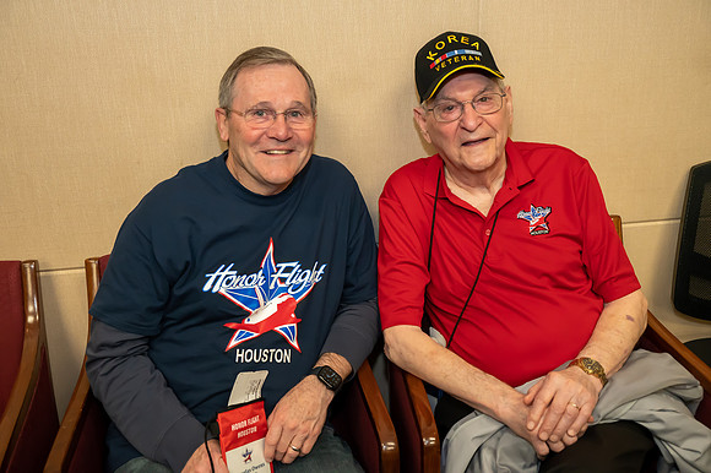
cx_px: 356
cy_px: 236
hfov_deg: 50.7
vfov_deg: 35.0
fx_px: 750
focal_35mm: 38
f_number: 5
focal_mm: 38
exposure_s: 1/160
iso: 6400
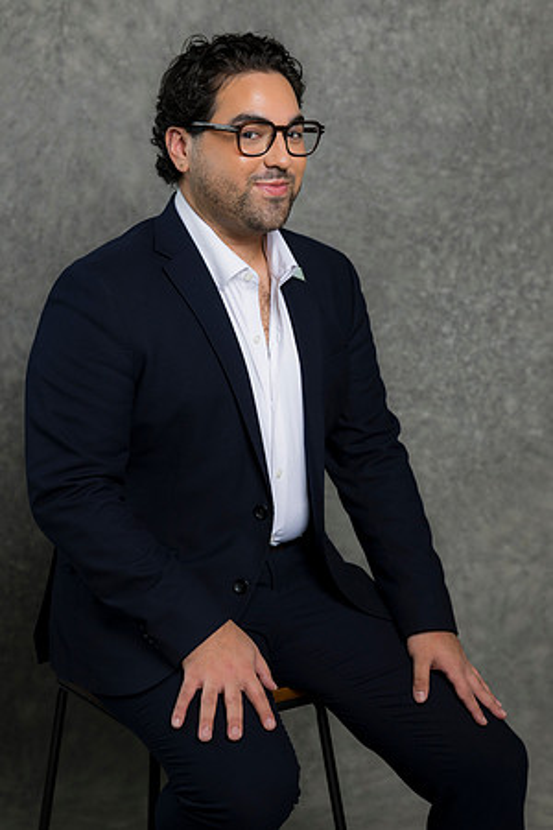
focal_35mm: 85
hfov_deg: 16.1
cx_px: 276
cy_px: 415
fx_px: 1958
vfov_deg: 23.9
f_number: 5
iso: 125
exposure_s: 1/200
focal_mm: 85
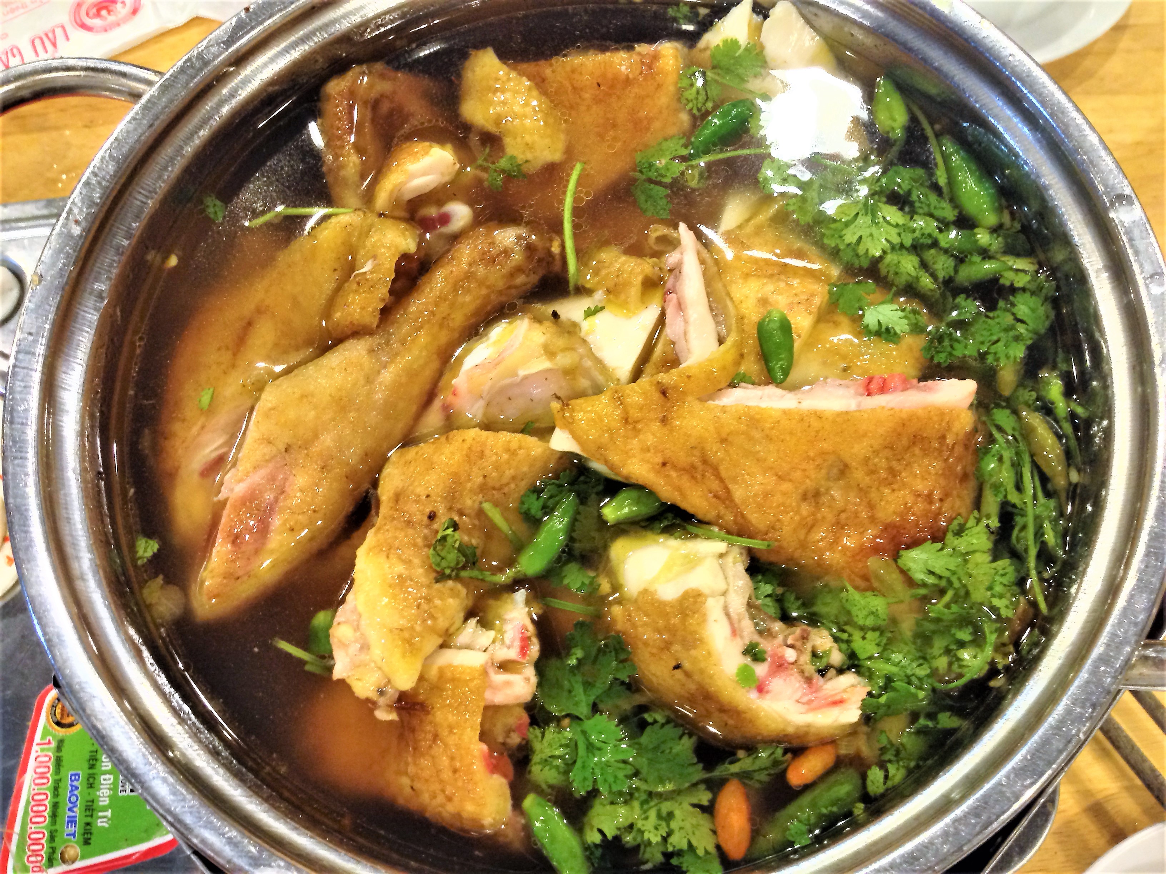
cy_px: 437
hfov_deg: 55.4
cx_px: 583
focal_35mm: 33
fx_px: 1112
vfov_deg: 42.9
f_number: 2.4
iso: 200
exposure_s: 1/20
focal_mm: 4.12
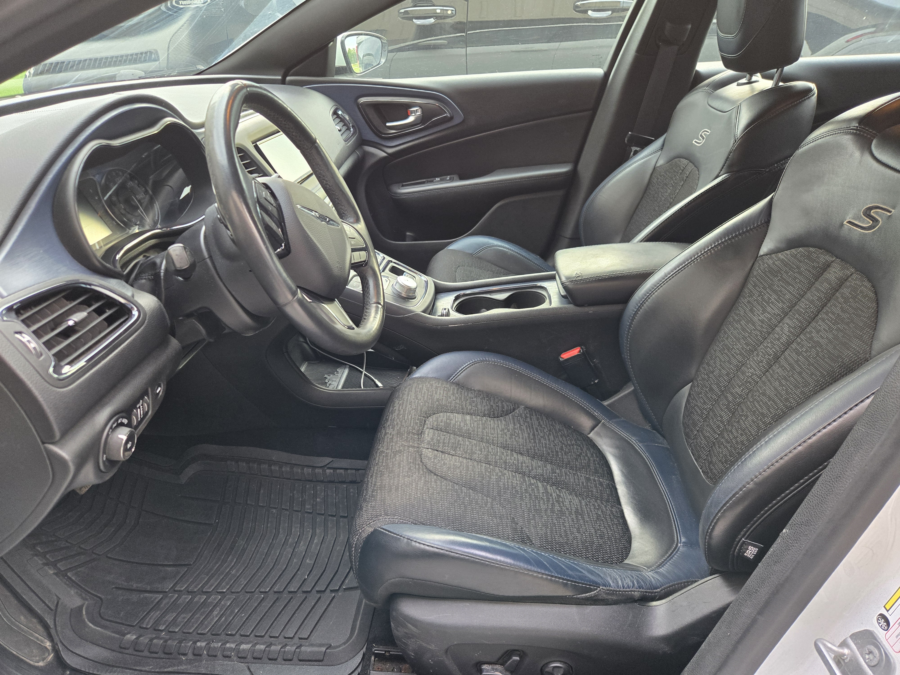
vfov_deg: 58.9
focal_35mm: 23
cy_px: 338
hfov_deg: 73.9
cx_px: 450
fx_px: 598
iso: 200
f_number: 1.8
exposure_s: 1/120
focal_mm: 5.4
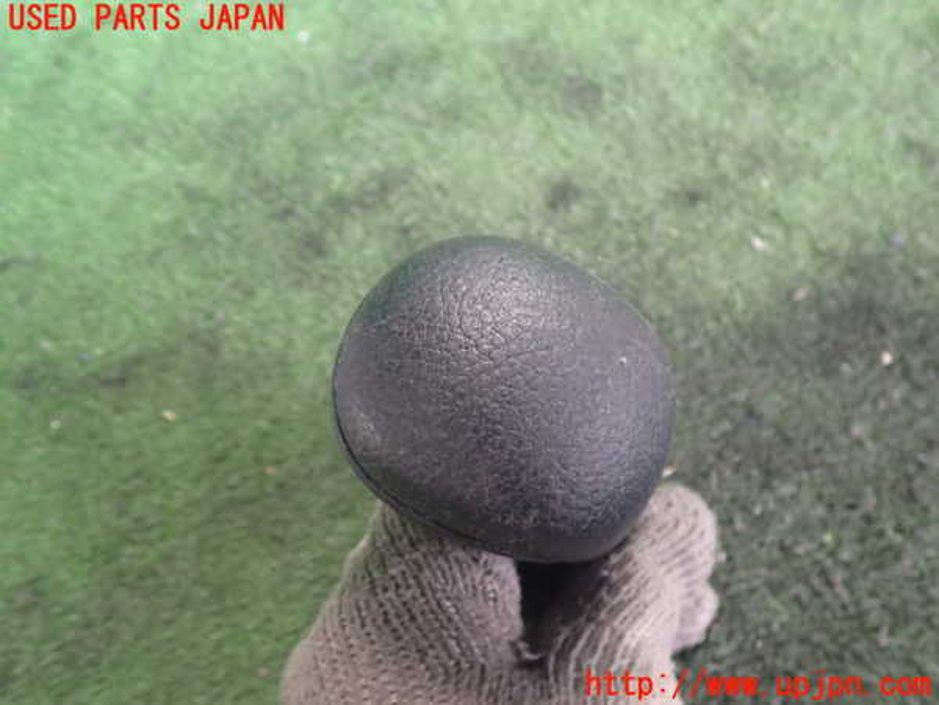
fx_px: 814
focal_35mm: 30
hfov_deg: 60.0
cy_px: 352
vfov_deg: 46.8
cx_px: 470
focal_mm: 5.4
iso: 640
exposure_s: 1/30
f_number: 2.3
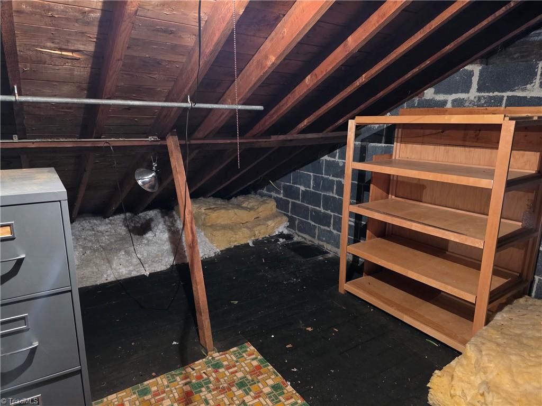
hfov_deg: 73.9
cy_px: 203
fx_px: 360
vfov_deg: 58.9
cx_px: 271
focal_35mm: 23
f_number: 1.7
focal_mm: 6.3
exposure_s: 1/20
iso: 1250
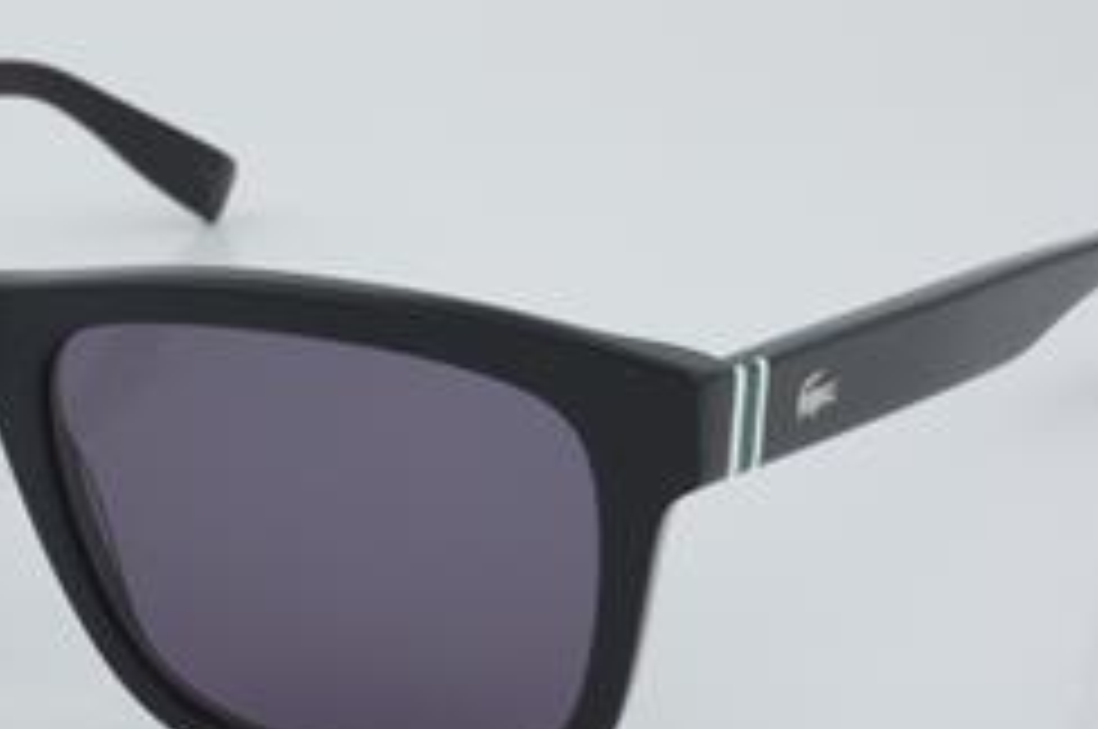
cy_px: 490
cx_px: 302
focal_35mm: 111
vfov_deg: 12.3
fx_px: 3376
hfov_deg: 18.4
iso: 100
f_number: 32
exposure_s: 1/4
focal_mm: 45
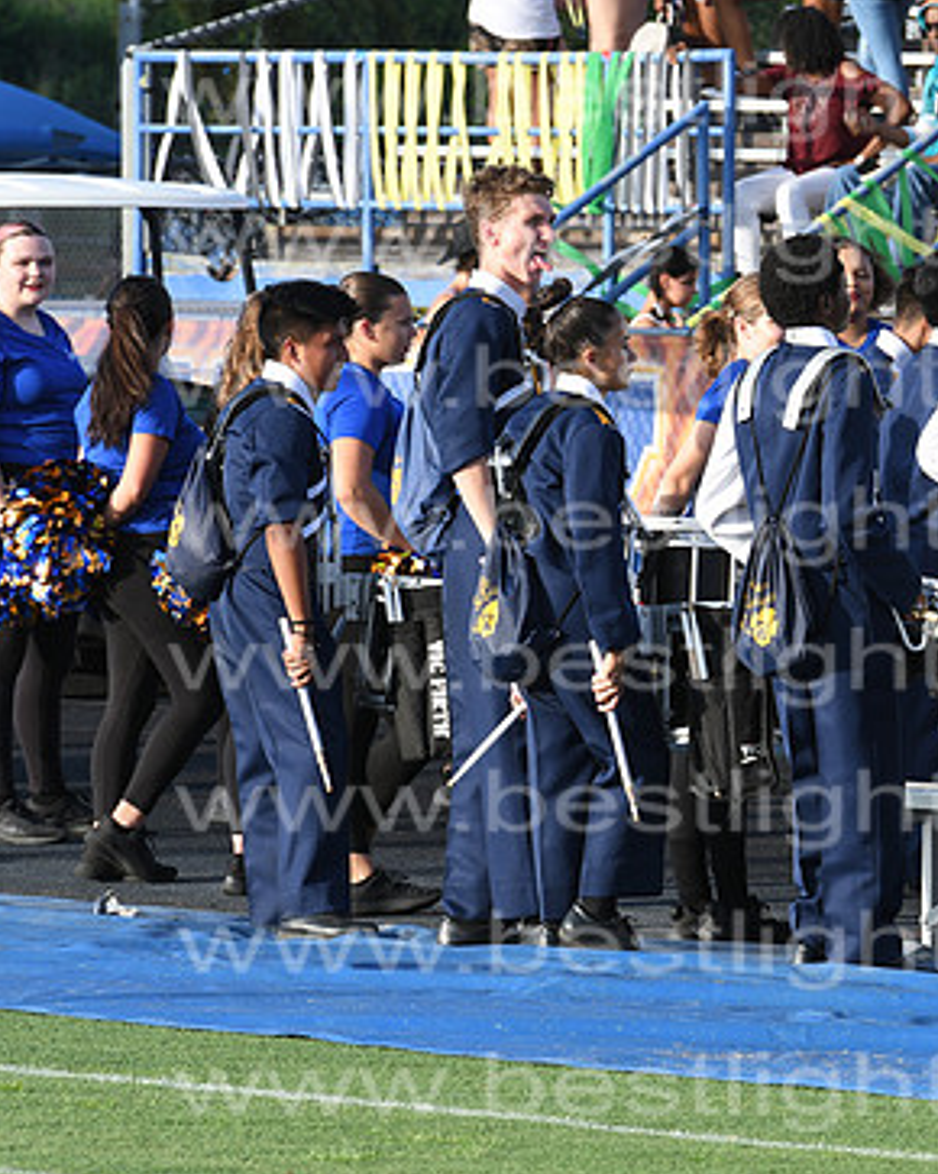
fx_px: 15629
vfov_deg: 4.3
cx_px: 909
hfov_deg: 3.4
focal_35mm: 450
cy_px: 597
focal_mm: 200
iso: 100
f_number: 13
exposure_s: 1/80
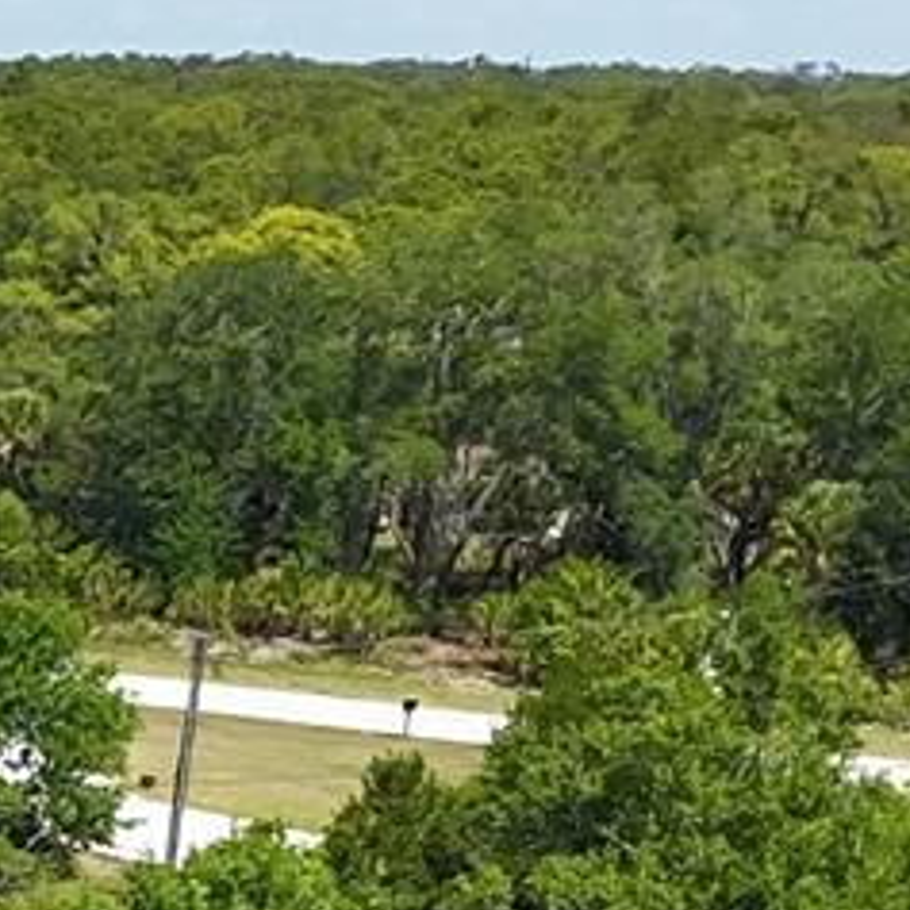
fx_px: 4253
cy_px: 1985
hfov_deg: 10.1
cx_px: -1482
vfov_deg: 10.8
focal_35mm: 143
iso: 100
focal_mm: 4.55
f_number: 2.8
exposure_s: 1/725
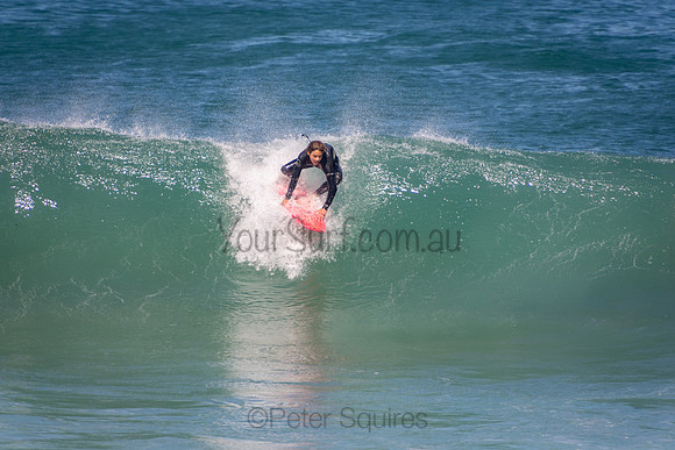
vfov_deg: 2.3
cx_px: 338
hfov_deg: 3.4
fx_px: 11252
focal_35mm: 600
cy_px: 225
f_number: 5.6
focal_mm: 400
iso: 250
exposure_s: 1/1250
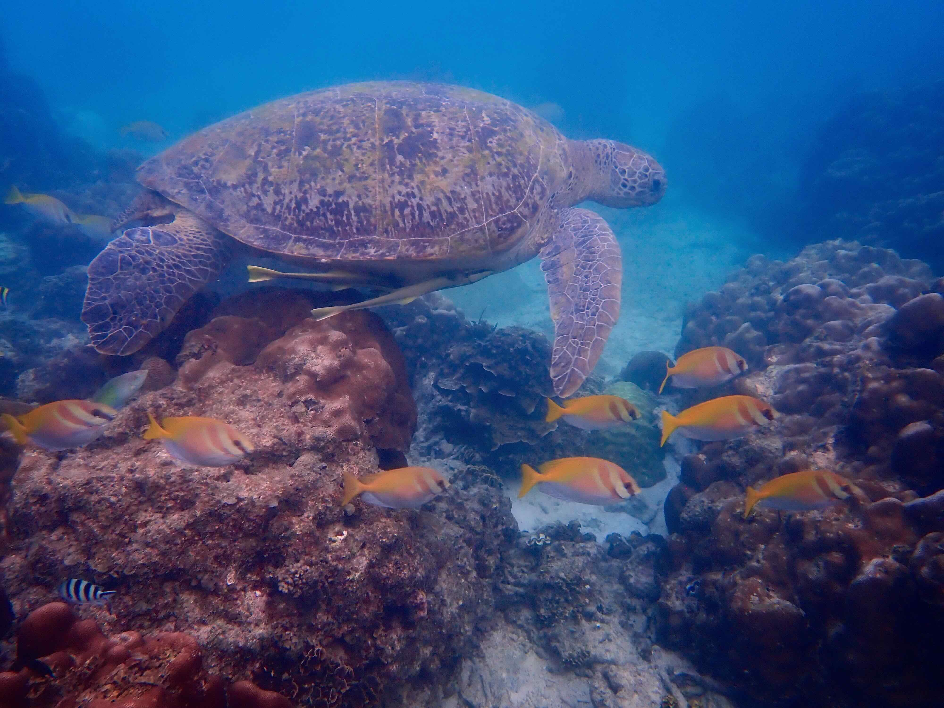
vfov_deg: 54.9
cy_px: 354
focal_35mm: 25
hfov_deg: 69.4
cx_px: 472
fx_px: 682
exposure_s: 1/125
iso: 200
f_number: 2.8
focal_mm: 4.5
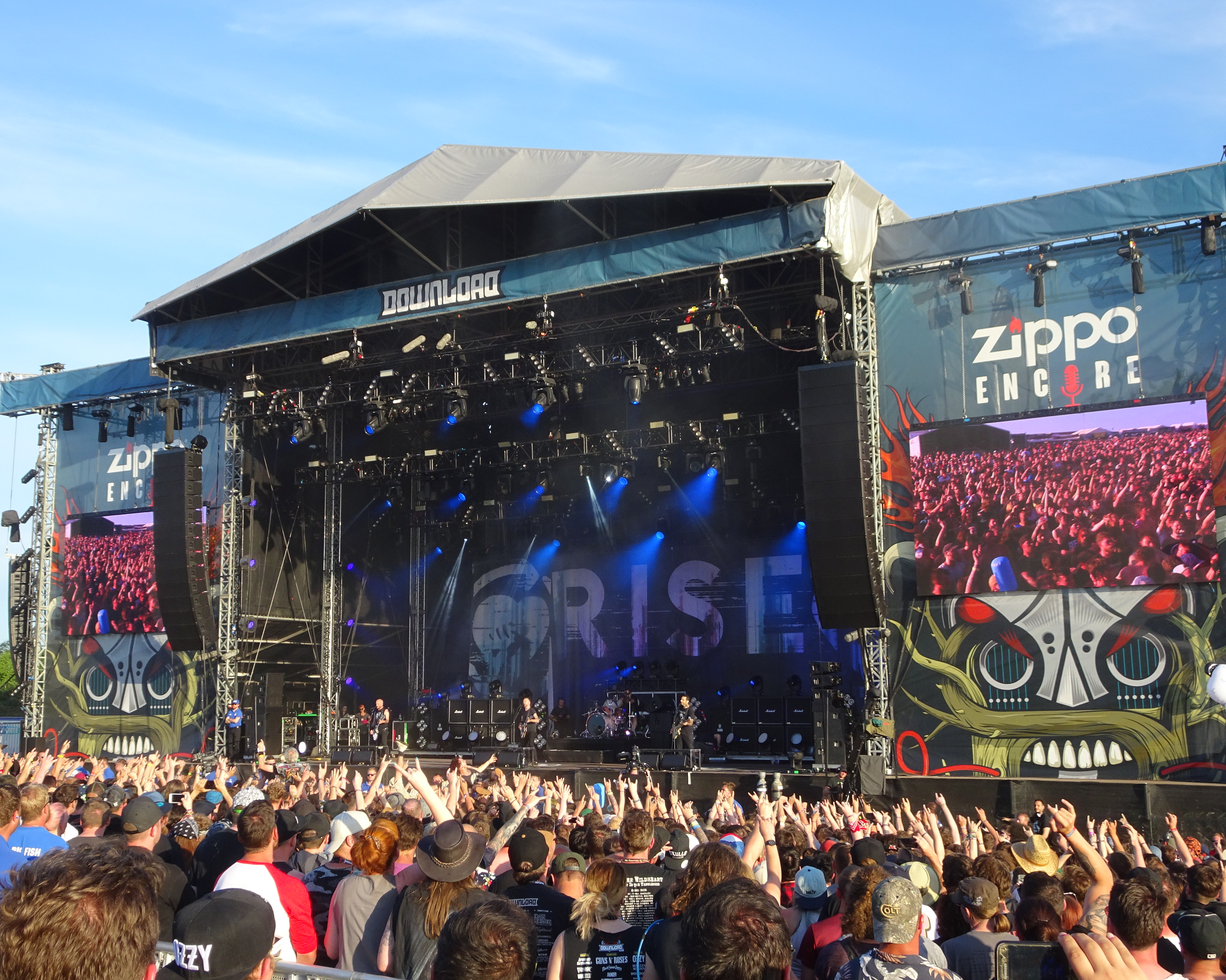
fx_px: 1415
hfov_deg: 46.8
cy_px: 487
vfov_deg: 38.2
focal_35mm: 39
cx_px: 569
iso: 80
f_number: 4
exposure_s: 1/250
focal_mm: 6.37
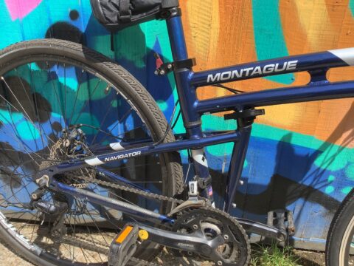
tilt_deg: -29.6
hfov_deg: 58.4
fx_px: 317
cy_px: 133
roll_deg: -4.7
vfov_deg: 45.4
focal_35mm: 31
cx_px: 177
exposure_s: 1/413
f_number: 2.4
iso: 25
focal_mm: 3.3
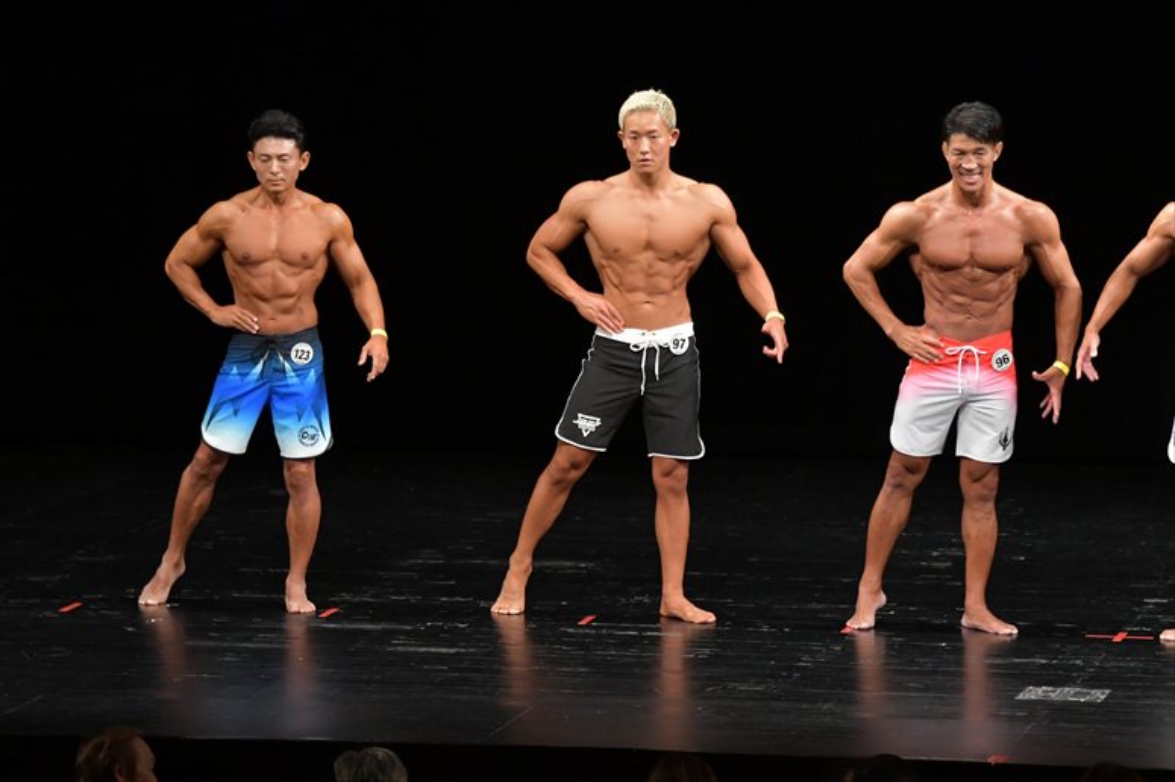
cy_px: 391
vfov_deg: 6.3
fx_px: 7079
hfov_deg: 9.5
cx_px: 588
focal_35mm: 217
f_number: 5.6
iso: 3200
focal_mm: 145
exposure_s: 1/400
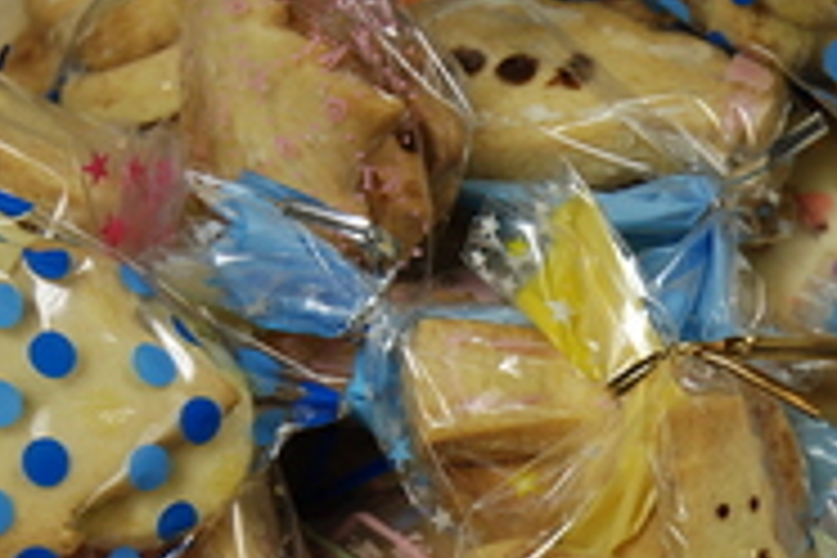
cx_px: 738
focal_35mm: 145
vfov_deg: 9.4
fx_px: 3371
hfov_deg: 14.0
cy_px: 614
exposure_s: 1/25
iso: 200
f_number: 4.5
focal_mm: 40
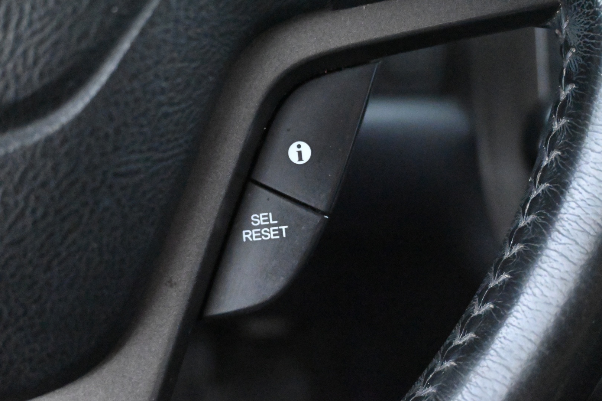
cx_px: 301
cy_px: 200
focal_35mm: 38
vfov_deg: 35.5
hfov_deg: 51.3
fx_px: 627
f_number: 4.2
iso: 22800
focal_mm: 25
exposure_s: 1/40
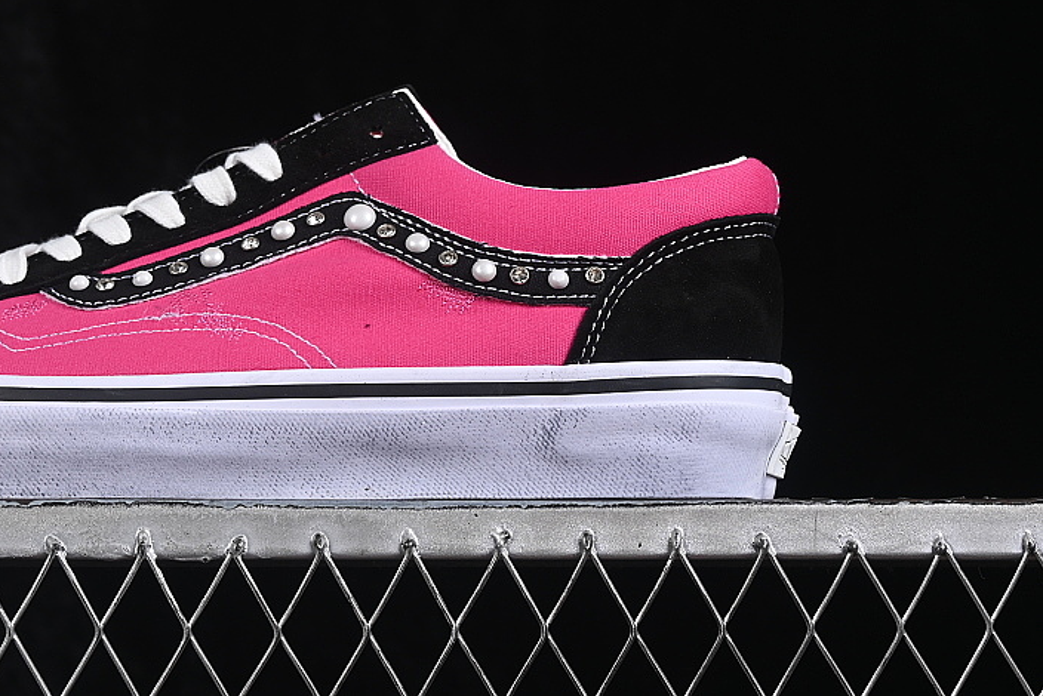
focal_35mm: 115
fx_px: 3333
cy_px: 170
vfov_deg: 11.9
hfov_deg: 17.7
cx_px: 247
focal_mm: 50
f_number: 8
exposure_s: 1/80
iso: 160
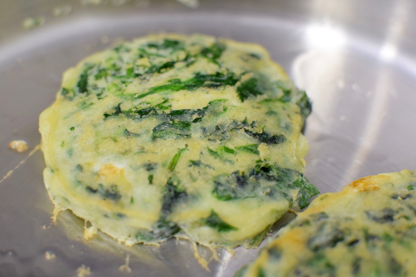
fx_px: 607
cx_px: 208
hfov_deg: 37.9
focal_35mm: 52
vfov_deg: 25.8
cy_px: 138
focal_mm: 35
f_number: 3.5
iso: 500
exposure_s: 1/80
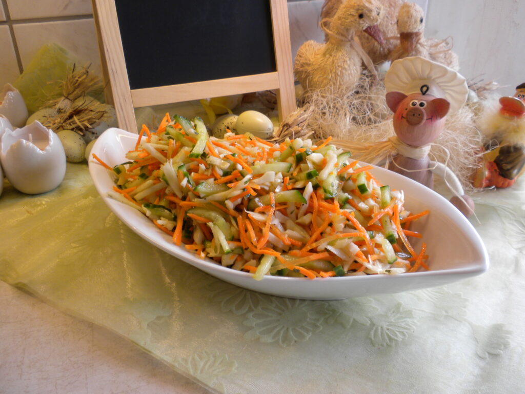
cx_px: 262
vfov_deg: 38.7
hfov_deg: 50.1
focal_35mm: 37
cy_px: 197
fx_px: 561
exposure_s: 1/56.8
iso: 86
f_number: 3.5
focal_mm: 6.6
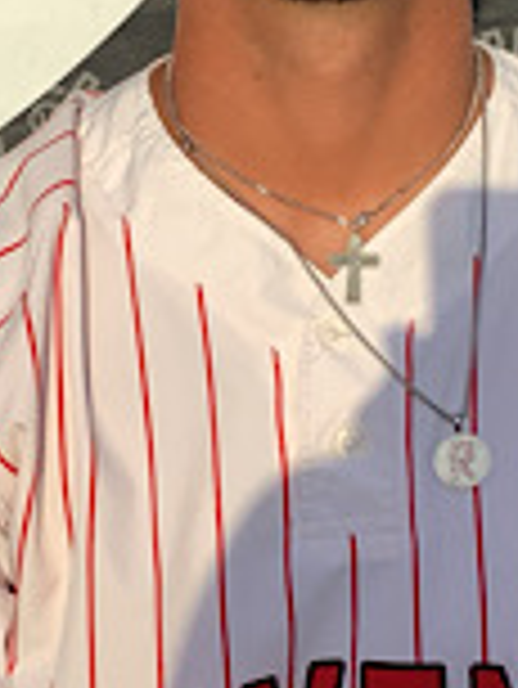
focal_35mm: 81
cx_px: 329
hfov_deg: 18.2
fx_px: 1614
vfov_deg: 24.0
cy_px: 225
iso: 25
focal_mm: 3.3
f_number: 2.4
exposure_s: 1/1199
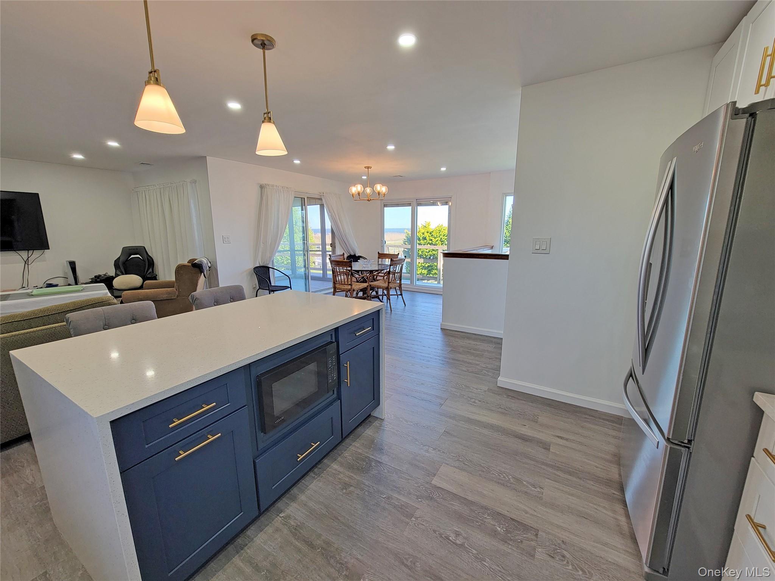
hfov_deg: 106.2
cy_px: 290
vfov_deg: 89.9
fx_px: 291
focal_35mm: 13
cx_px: 388
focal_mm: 2.2
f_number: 2.2
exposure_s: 1/60
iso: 64
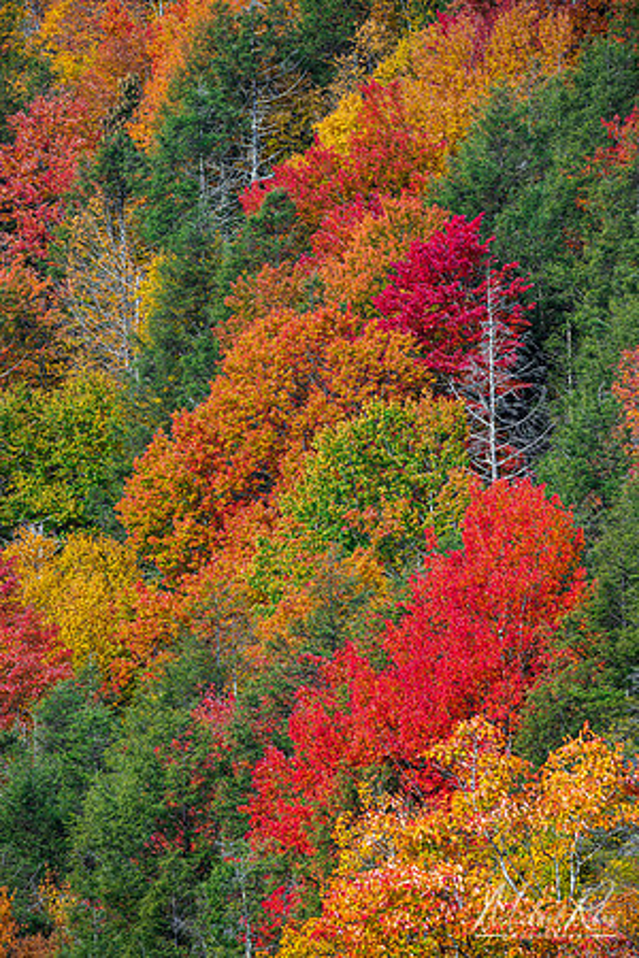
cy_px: 479
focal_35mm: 218
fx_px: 5790
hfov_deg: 6.3
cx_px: 320
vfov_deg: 9.5
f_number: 8
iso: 100
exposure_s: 1/160
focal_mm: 145
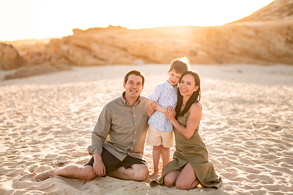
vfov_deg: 23.4
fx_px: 472
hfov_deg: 34.5
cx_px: 146
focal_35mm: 58
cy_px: 98
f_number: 1.8
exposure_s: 1/3200
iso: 100
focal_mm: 58
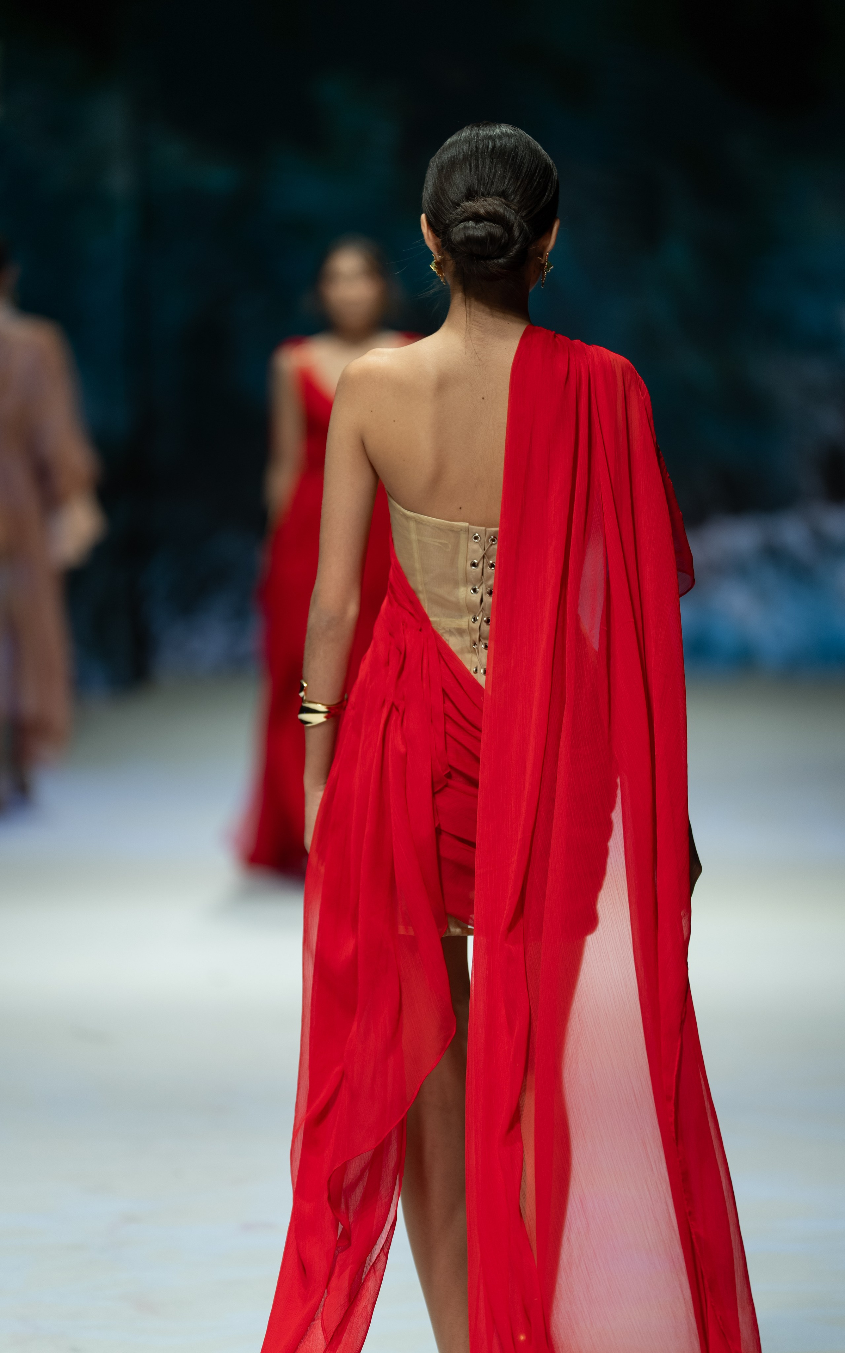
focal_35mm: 204
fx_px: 7517
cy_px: 676
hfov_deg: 6.4
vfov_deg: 10.3
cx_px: 419
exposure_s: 1/400
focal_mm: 200
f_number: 2.8
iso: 200
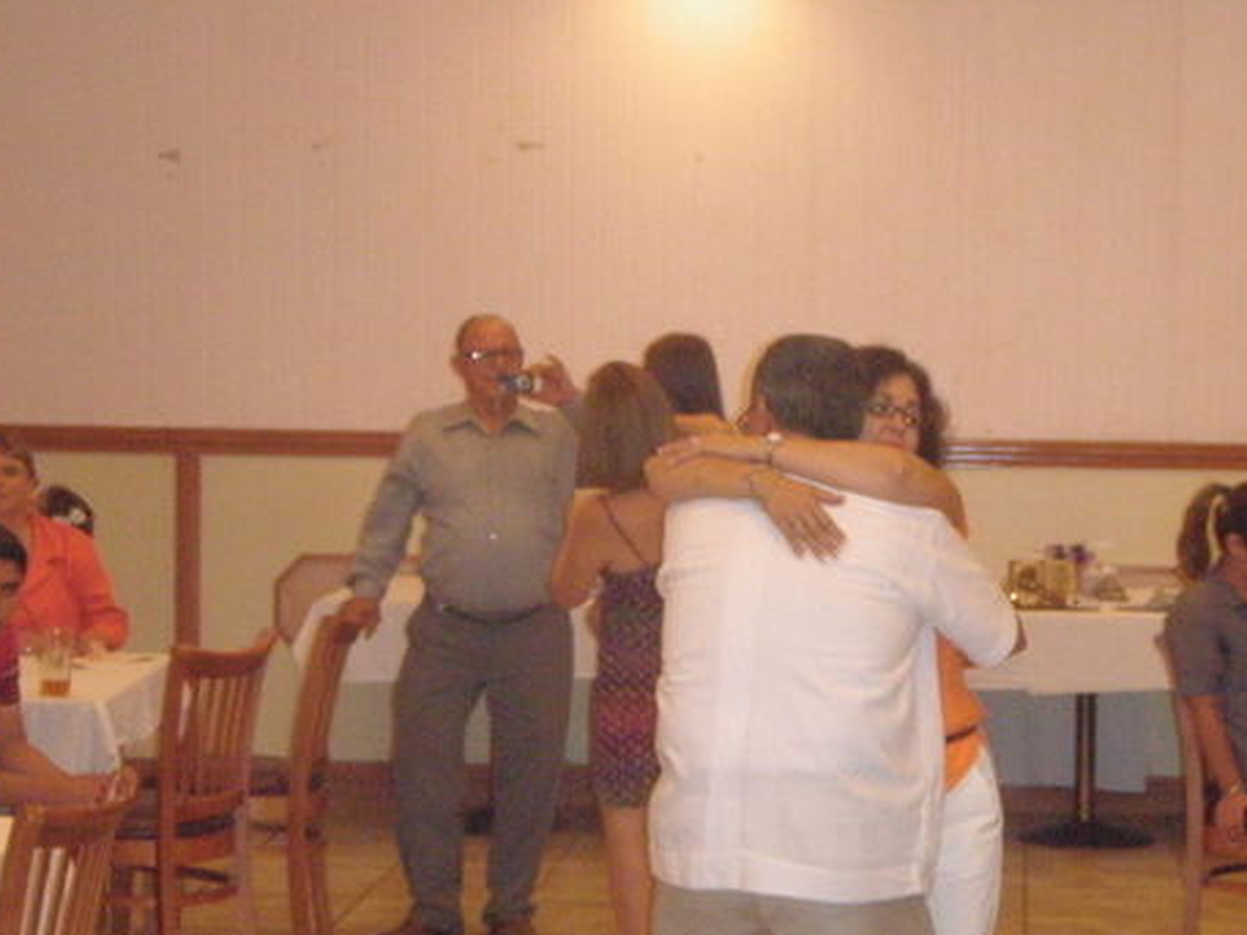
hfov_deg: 19.4
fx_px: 3638
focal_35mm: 101
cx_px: 837
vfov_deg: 14.6
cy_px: 451
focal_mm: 12.73
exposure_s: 1/50
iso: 500
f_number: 4.8
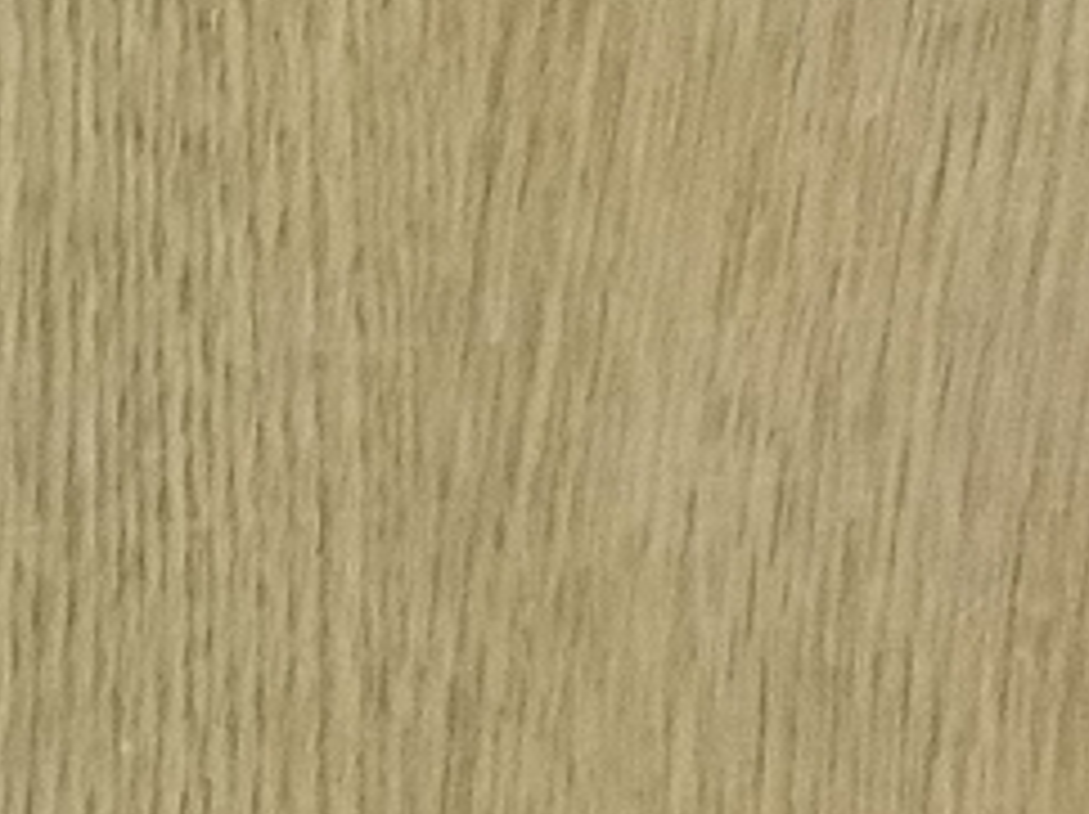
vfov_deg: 9.6
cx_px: -1588
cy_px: 621
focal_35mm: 154
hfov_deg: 10.8
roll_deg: -0.4
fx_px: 4840
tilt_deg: -14.8
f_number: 2.4
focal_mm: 3.3
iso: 400
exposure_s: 1/60
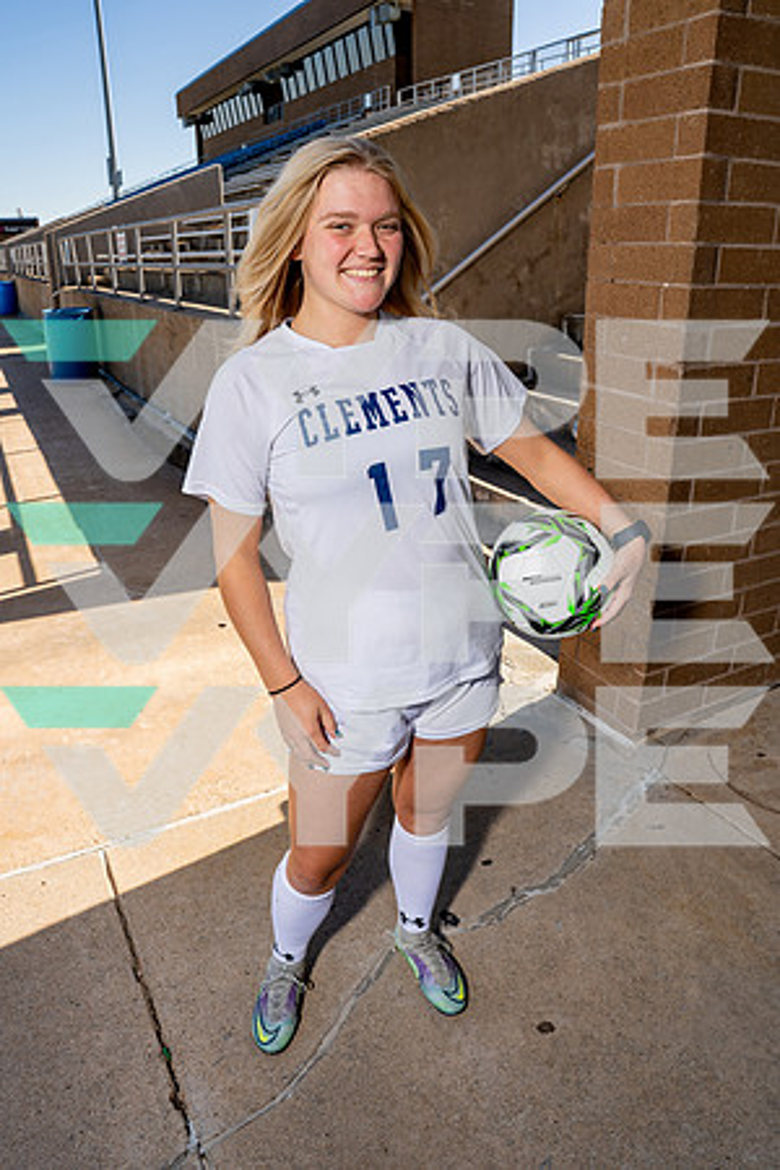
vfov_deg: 71.5
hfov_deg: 51.3
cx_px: 390
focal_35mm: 25
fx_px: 812
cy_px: 585
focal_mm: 25
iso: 100
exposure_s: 1/250
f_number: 8
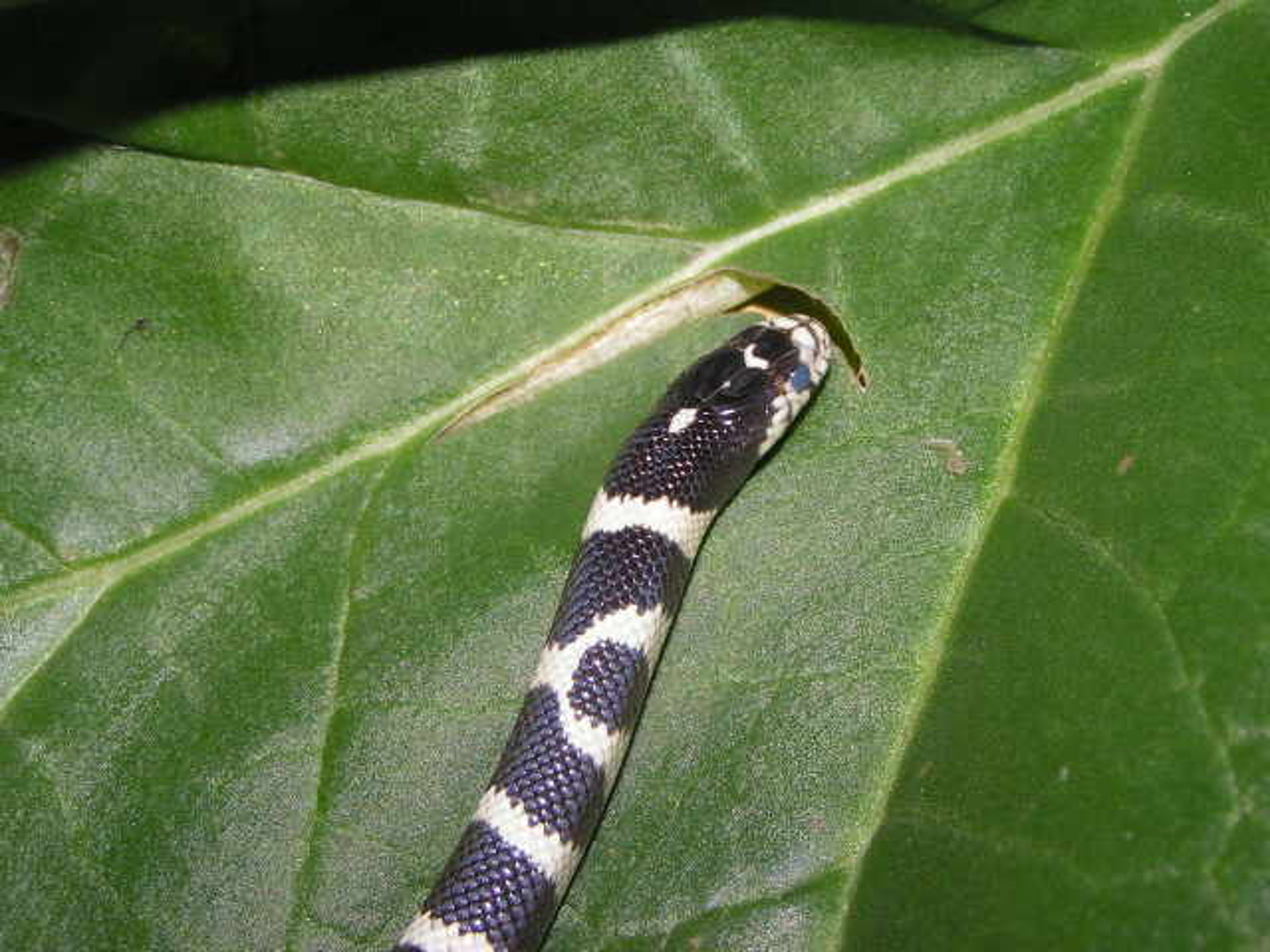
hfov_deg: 30.7
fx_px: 2311
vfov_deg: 23.3
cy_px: 476
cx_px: 635
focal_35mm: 63
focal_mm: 9.7
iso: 100
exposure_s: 1/1000
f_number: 5.6
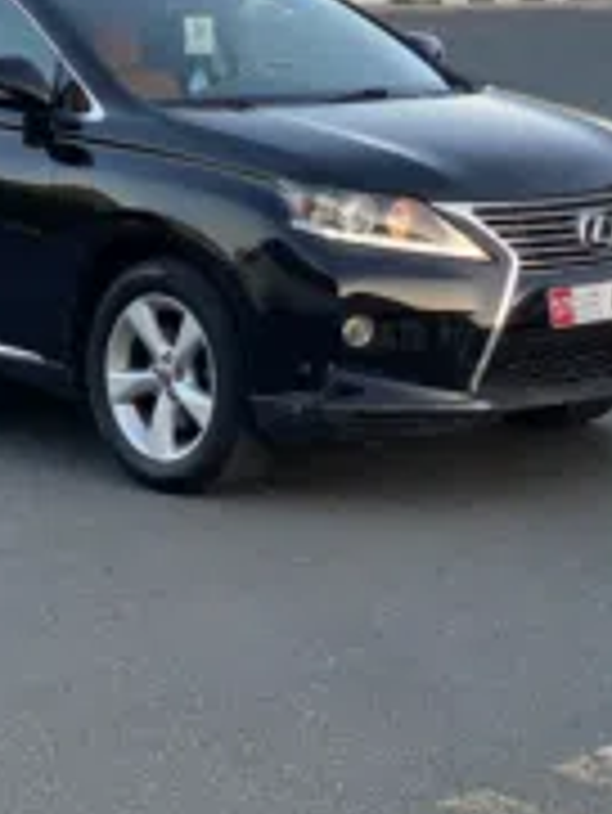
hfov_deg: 12.9
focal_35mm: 115
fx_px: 2708
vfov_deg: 17.0
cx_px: 158
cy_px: 153
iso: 64
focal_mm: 6
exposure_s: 1/100
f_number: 2
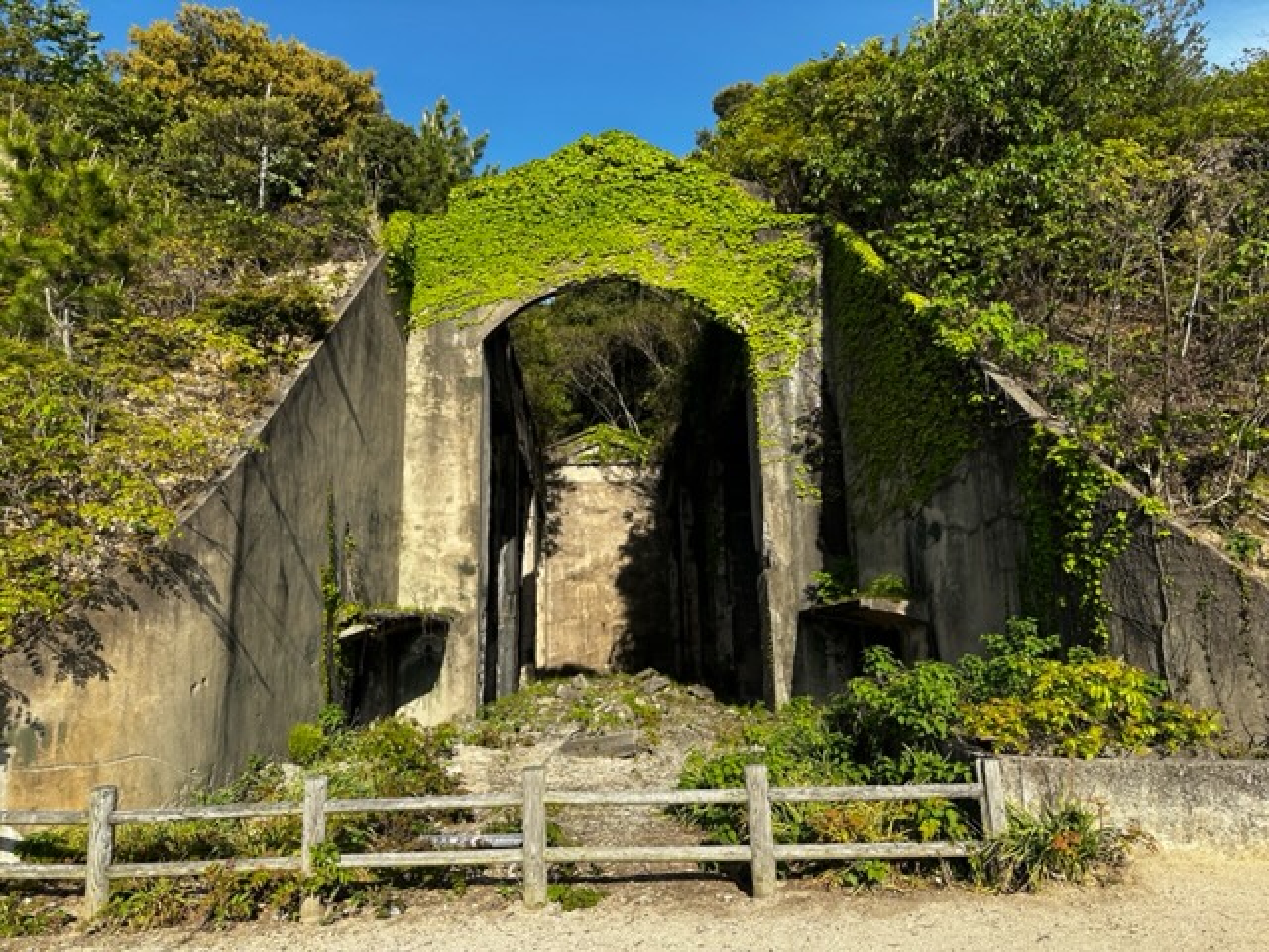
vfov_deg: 56.8
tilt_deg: +11.4
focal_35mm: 24
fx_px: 880
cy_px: 476
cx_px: 634
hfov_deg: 71.6
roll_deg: +1.2
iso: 80
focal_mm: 6.86
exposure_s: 1/2591
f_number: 1.78
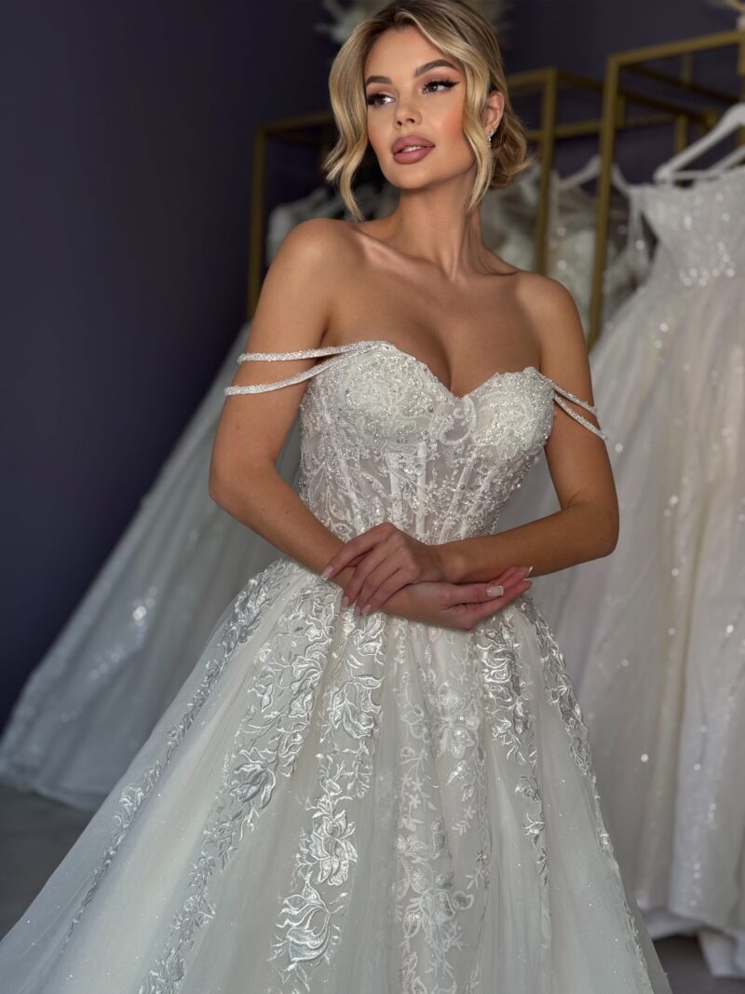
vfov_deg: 39.7
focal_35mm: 48
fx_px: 1378
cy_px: 497
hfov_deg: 30.3
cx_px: 372
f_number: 1.78
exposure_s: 1/110
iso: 100
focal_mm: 6.76
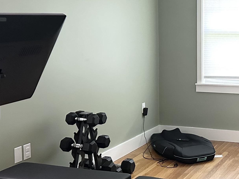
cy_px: 63
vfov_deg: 23.9
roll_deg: -0.2
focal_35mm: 61
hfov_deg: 29.7
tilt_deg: -5.2
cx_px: 237
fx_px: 421
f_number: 1.78
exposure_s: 1/60
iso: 640
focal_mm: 6.86
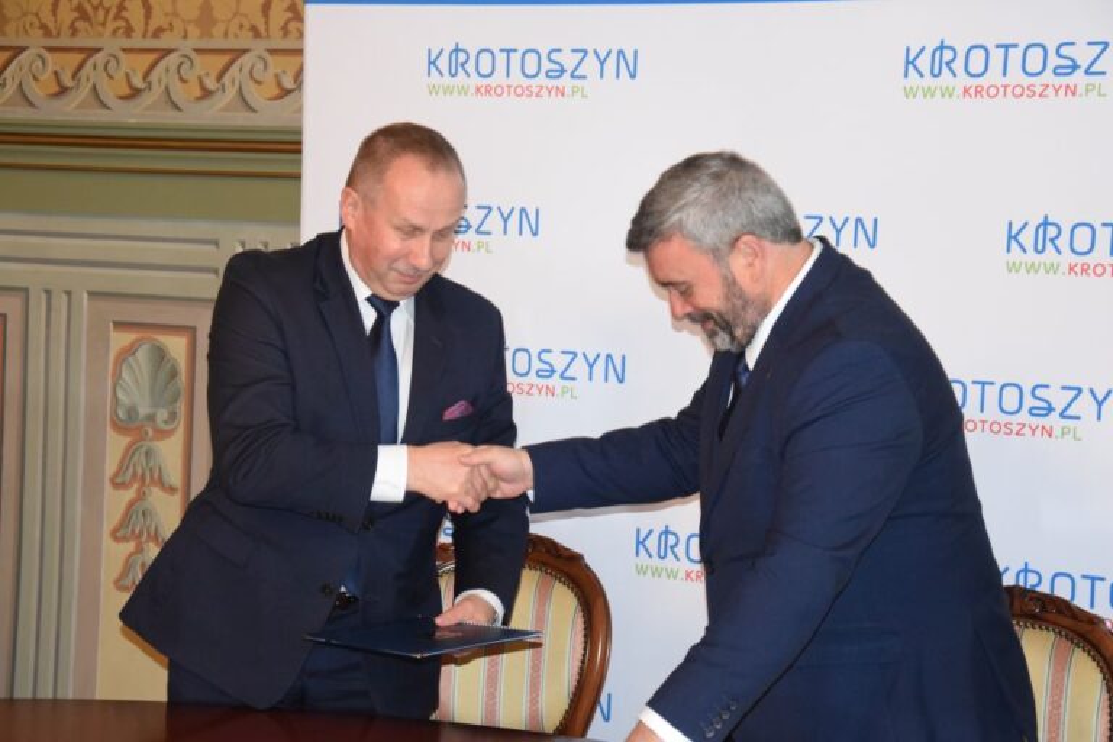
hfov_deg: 27.0
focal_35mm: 75
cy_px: 371
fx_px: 2319
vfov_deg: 18.2
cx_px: 556
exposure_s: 1/60
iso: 2500
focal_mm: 50
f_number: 5
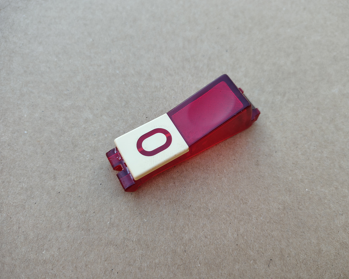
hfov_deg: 66.0
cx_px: 187
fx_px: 269
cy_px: 136
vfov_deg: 54.9
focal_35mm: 26
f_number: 1.8
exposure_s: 1/100
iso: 145
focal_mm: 5.56
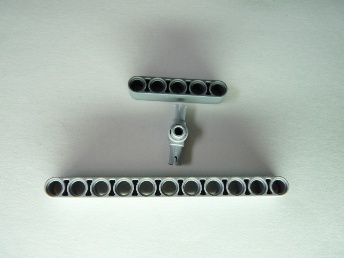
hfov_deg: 65.3
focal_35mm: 27
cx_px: 172
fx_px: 268
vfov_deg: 51.4
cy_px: 129
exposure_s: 1/30
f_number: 2.8
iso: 100
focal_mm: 4.8
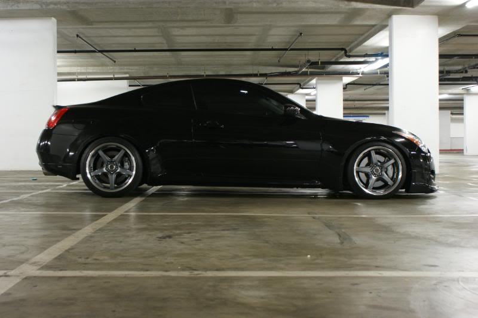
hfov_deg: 43.6
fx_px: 597
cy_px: 159
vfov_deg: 29.8
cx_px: 239
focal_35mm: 45
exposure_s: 1/2.5
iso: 400
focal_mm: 30
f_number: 5
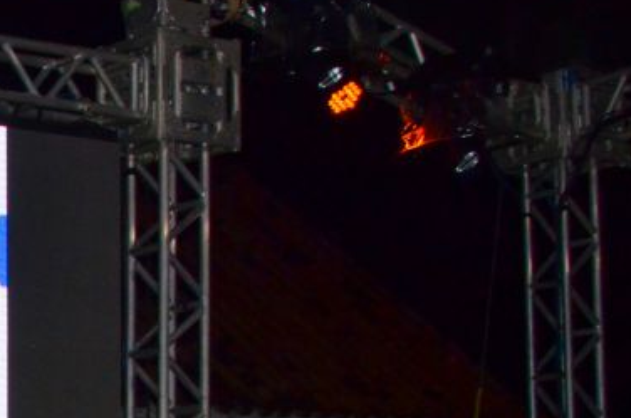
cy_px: 484
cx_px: -230
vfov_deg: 11.7
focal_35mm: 114
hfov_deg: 16.8
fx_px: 1994
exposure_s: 1/200
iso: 1600
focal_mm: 22
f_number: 5.6
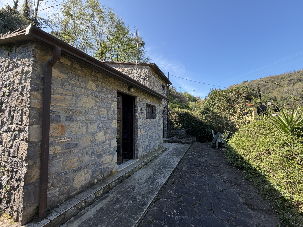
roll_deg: +0.8
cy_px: 114
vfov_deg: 85.7
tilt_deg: +4.7
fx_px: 123
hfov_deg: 102.1
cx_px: 152
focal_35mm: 14
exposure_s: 1/502
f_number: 2.2
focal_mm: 2.22
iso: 50
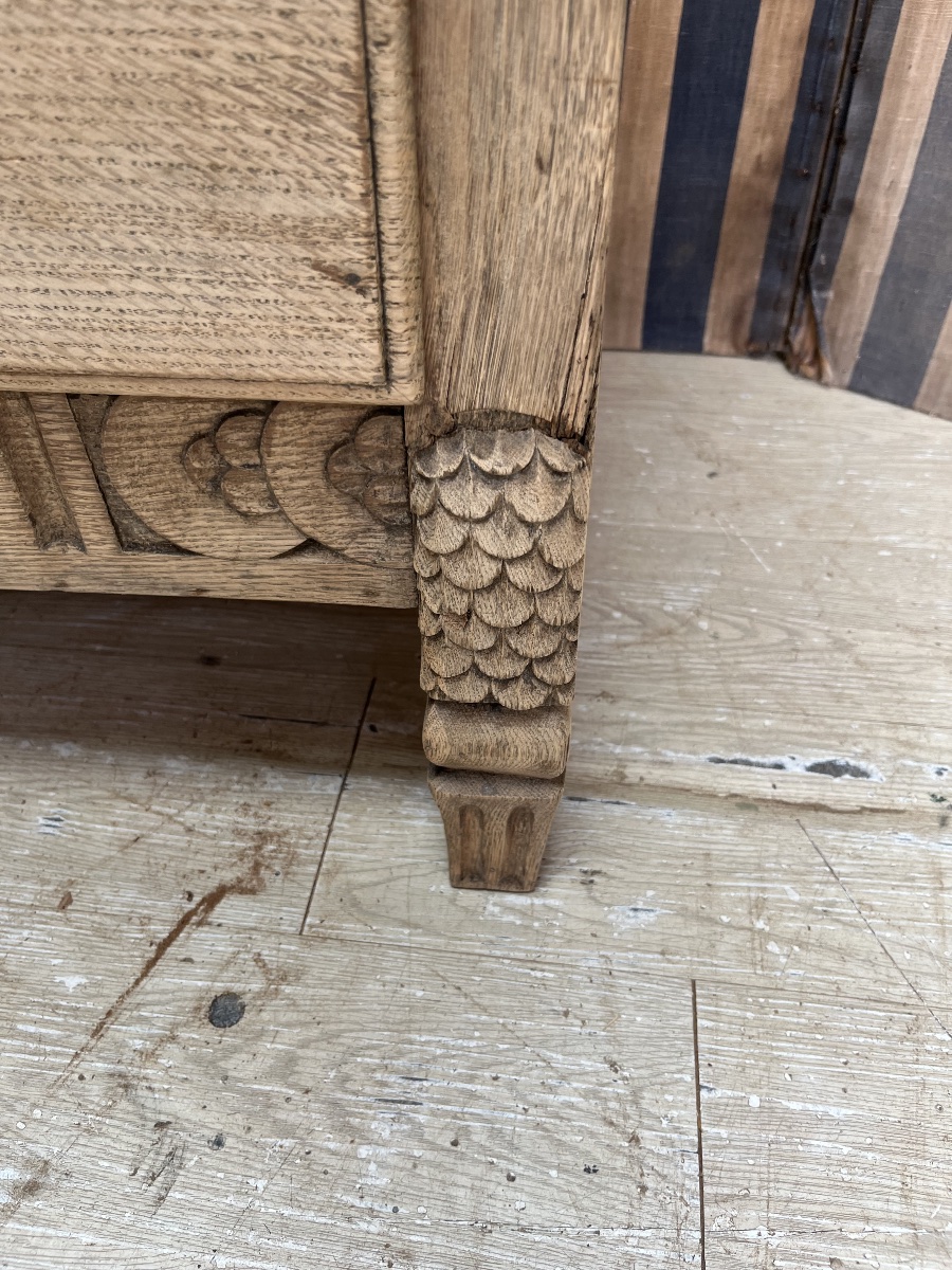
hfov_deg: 53.1
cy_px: 635
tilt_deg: -42.3
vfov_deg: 67.3
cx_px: 476
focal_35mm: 26
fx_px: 953
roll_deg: +1.0
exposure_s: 1/121
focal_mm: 5.1
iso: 40
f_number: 1.6
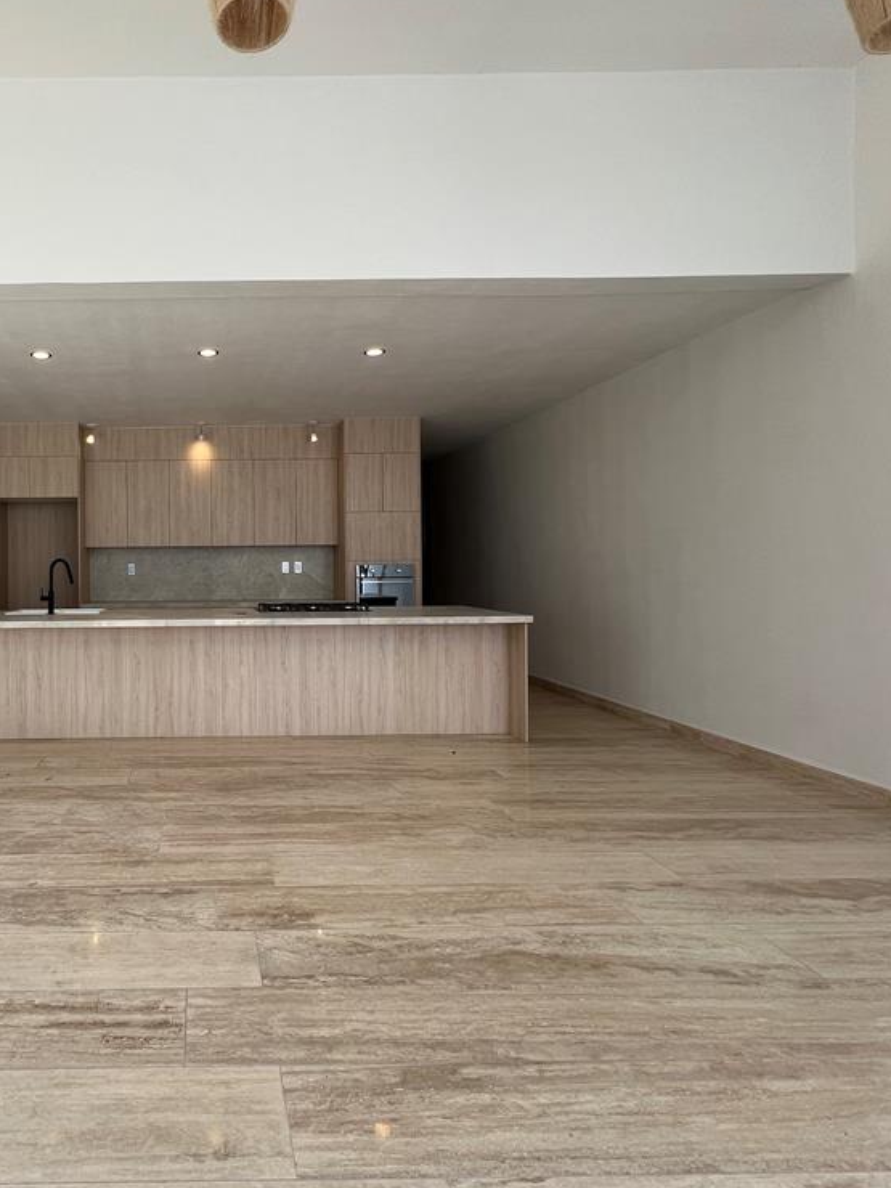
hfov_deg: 66.2
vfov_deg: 87.7
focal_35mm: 18
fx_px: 618
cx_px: 202
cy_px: 575
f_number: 1.8
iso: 32
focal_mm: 1.57
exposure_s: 1/301
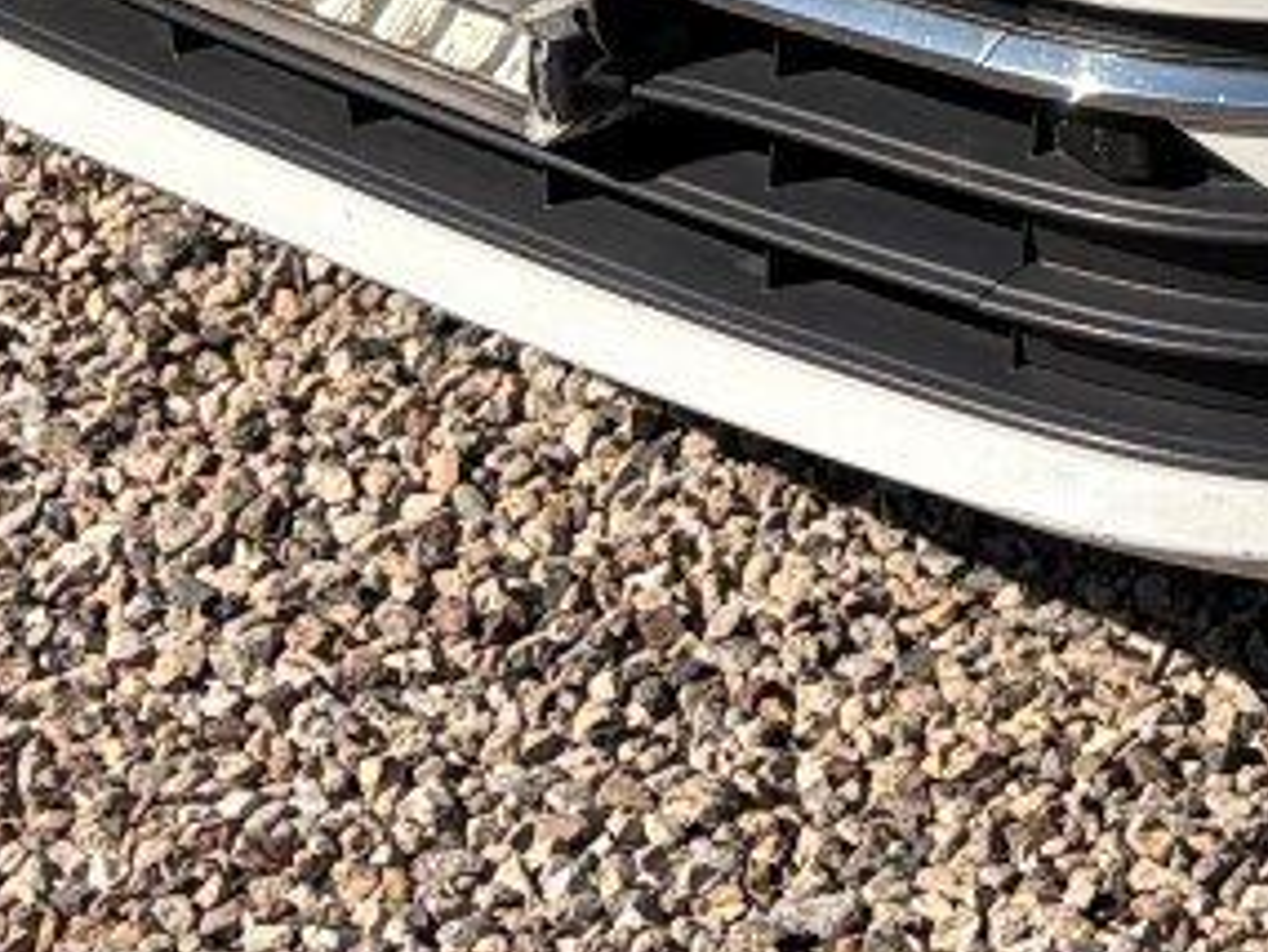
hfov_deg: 10.3
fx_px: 6523
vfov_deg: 7.8
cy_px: -1319
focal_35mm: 178
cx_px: 2434
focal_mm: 5.96
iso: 50
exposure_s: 1/5348
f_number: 1.6
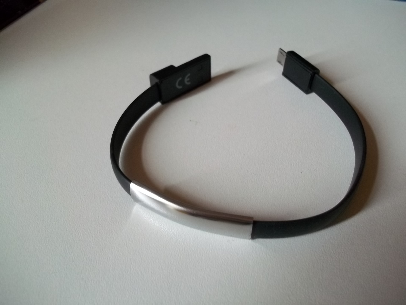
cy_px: 152
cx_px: 203
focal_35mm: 32
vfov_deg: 44.2
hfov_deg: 56.8
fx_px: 375
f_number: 2.9
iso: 160
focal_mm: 5.7
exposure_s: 1/20
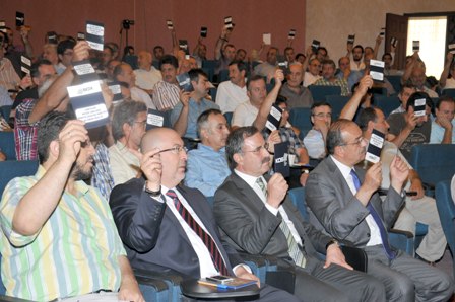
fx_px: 720
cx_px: 228
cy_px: 151
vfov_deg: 23.7
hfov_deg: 35.1
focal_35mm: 57
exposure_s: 1/30
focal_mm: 38
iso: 320
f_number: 5.6
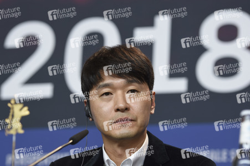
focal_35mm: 180
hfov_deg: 11.4
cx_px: 125
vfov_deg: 7.6
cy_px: 83
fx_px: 1249
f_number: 3.2
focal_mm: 120
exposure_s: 1/250
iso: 400
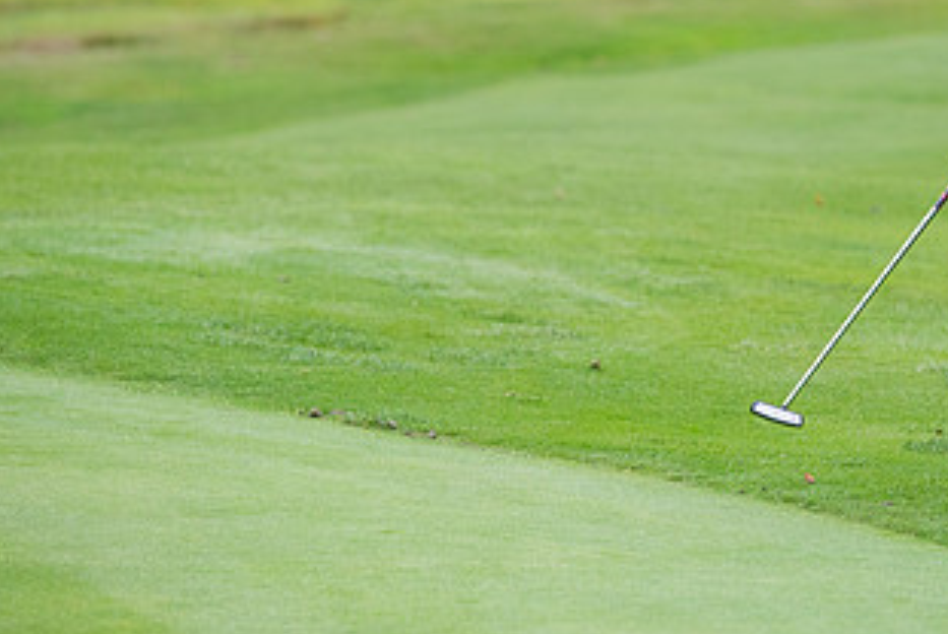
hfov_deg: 6.0
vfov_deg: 4.0
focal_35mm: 345
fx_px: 9093
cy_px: 84
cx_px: 631
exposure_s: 1/1250
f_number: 4
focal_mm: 185
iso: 1000
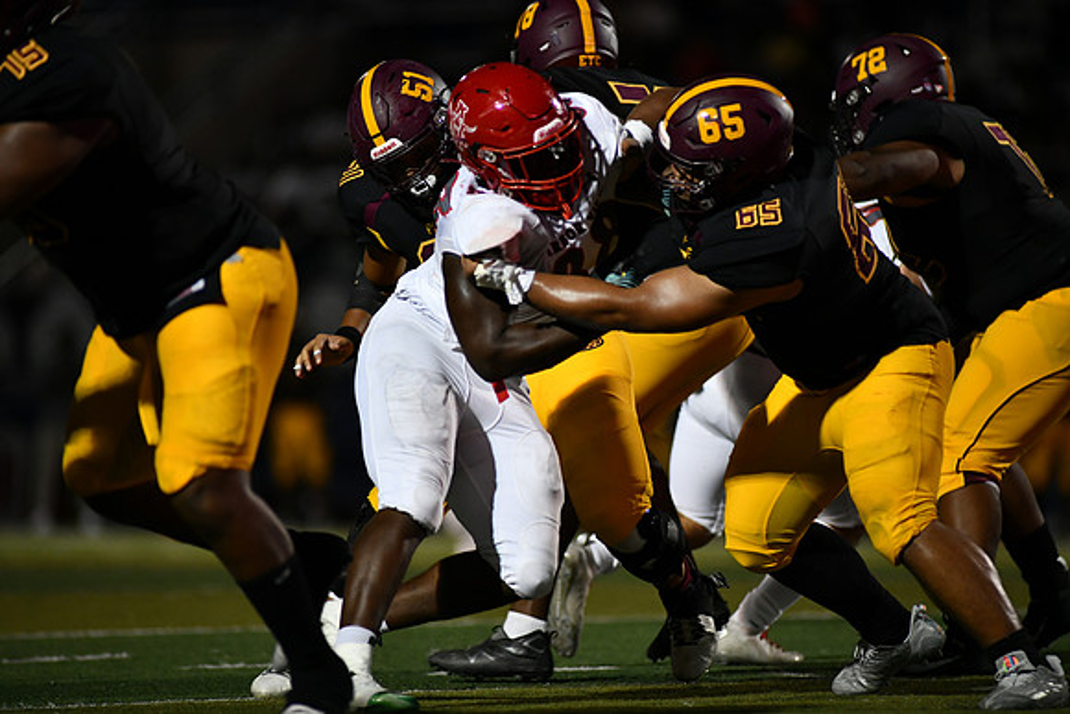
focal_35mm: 300
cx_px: 535
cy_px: 357
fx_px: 8918
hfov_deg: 6.9
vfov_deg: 4.6
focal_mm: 300
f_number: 2.8
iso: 1600
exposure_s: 1/1000
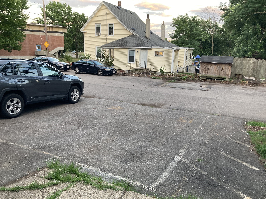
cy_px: 100
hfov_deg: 63.4
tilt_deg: -13.4
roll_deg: -0.9
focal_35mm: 28
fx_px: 215
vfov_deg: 49.7
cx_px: 133
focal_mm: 3.99
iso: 80
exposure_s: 1/85
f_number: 1.8
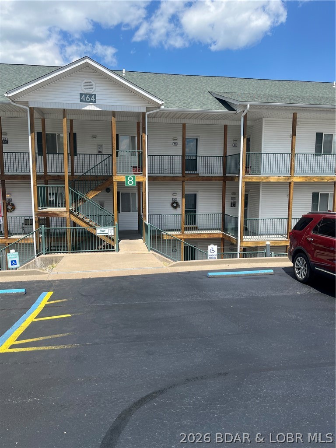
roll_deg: +0.4
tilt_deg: -7.5
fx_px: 336
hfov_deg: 53.1
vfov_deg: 67.3
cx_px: 168
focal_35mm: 26
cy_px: 224
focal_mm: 5.1
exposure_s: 1/2825
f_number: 1.6
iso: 50
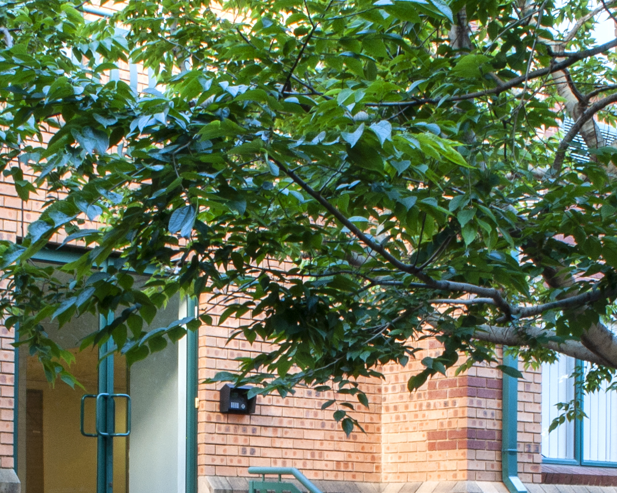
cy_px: 534
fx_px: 1479
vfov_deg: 18.3
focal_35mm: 81
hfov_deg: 23.5
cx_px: 239
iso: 100
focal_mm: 18
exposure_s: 2
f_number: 22
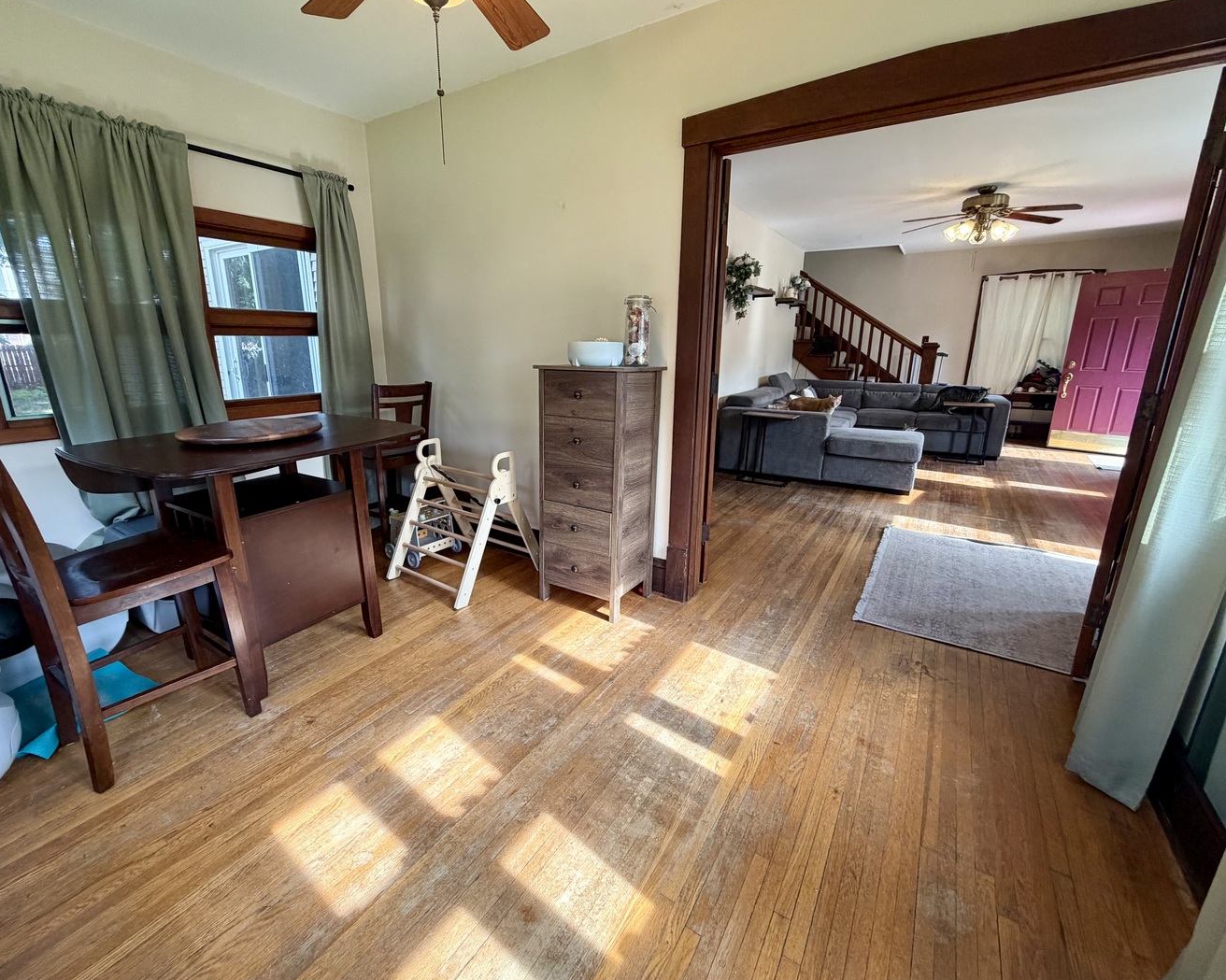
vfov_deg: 84.0
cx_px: 592
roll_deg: -0.2
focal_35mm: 15
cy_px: 481
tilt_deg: -15.8
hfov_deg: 96.8
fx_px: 544
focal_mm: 2.22
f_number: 2.2
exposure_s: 1/120
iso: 160
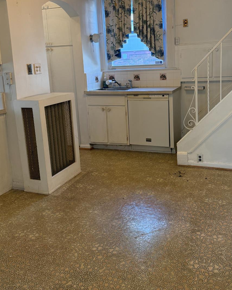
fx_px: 283
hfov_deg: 44.3
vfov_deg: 53.7
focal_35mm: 33
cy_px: 110
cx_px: 139
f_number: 1.78
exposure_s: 1/123
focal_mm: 6.76
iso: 200
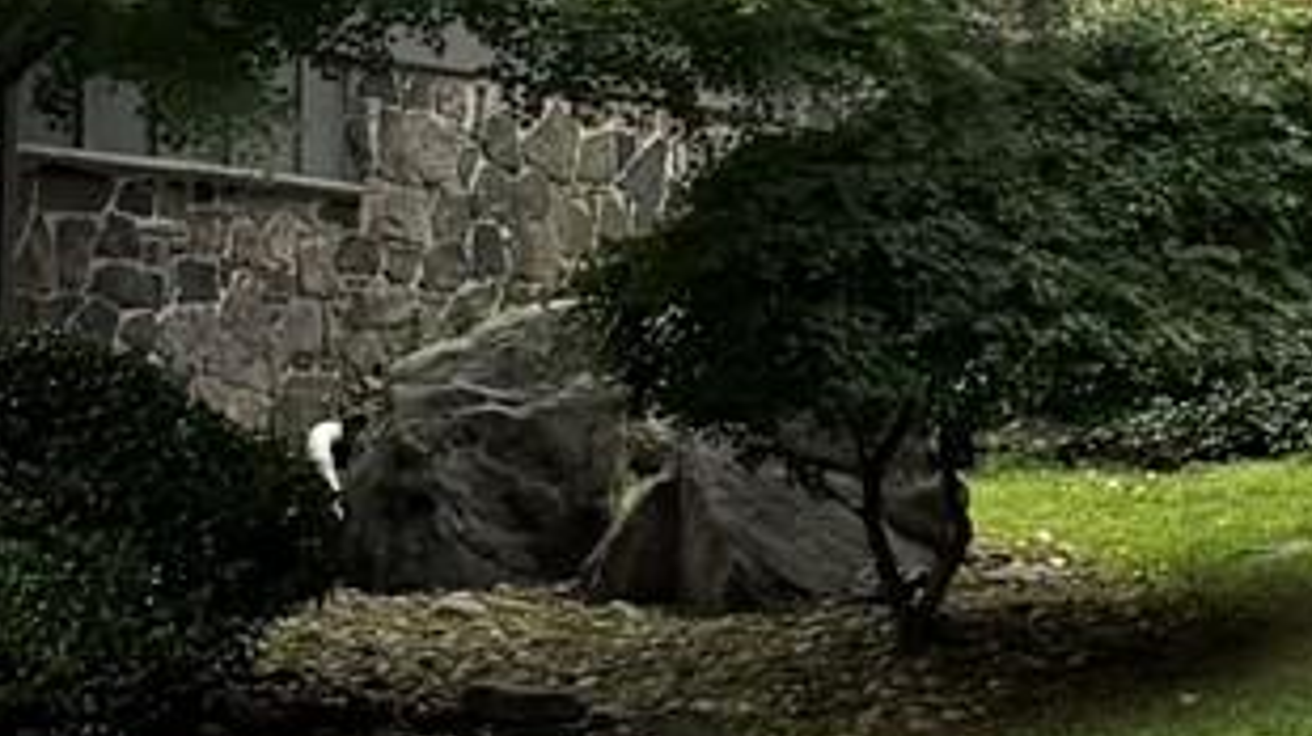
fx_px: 6015
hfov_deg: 10.9
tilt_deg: +0.6
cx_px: -1642
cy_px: 520
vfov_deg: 7.0
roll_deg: -2.0
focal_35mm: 173
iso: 64
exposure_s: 1/229
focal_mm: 6.76
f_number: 1.78
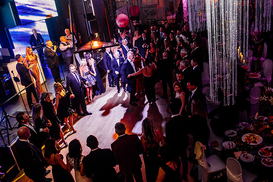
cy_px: 91
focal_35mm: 35
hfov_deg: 54.4
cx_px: 136
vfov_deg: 37.9
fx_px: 265
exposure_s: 1/200
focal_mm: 35
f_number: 3.2
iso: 2000
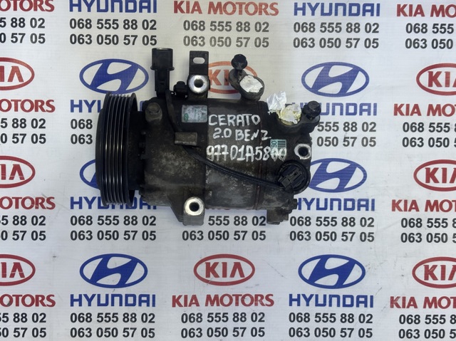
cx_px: 228
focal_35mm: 52
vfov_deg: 28.0
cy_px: 170
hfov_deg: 36.8
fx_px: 684
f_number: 1.6
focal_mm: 5.96
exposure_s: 1/60
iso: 80
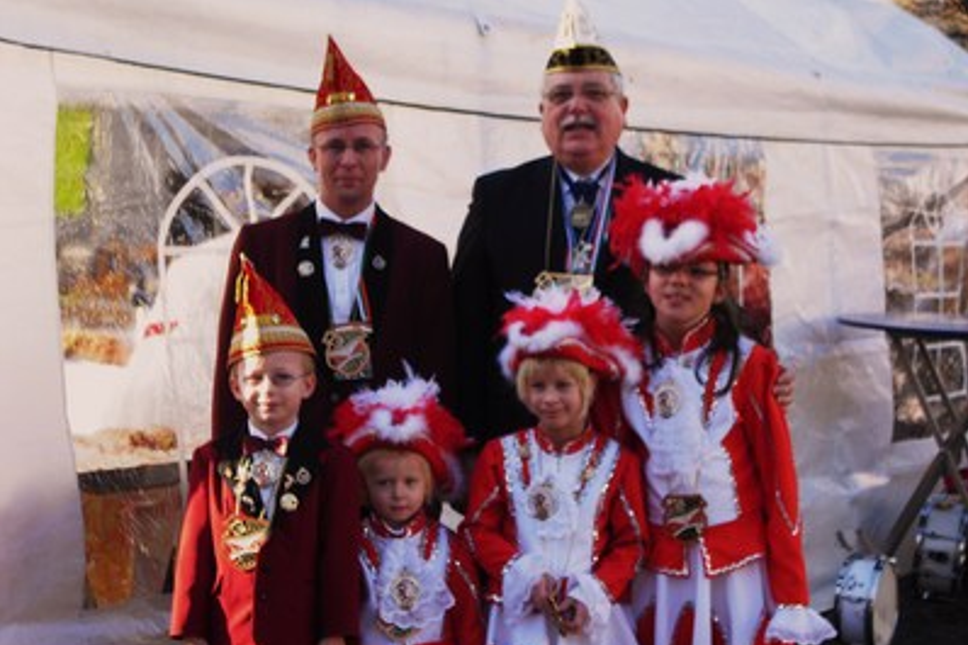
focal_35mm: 68
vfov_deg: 20.0
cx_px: 484
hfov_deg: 29.7
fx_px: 1828
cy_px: 321
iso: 100
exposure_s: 1/160
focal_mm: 10.7
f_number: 3.8
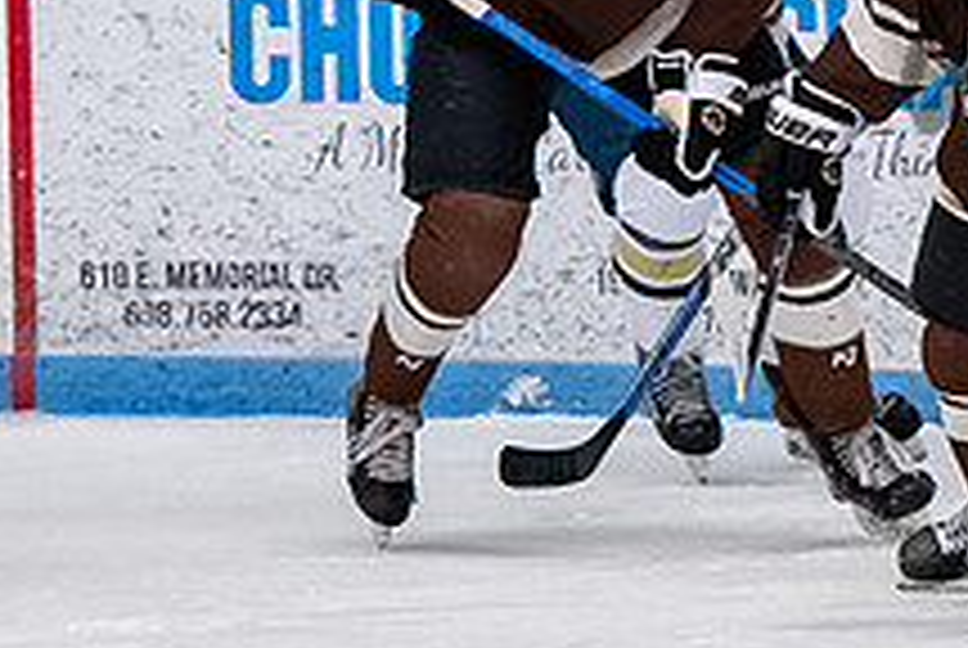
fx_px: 25121
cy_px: 181
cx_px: 949
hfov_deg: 2.2
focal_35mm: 933
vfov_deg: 1.5
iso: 2000
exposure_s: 1/800
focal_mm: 150
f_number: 3.2
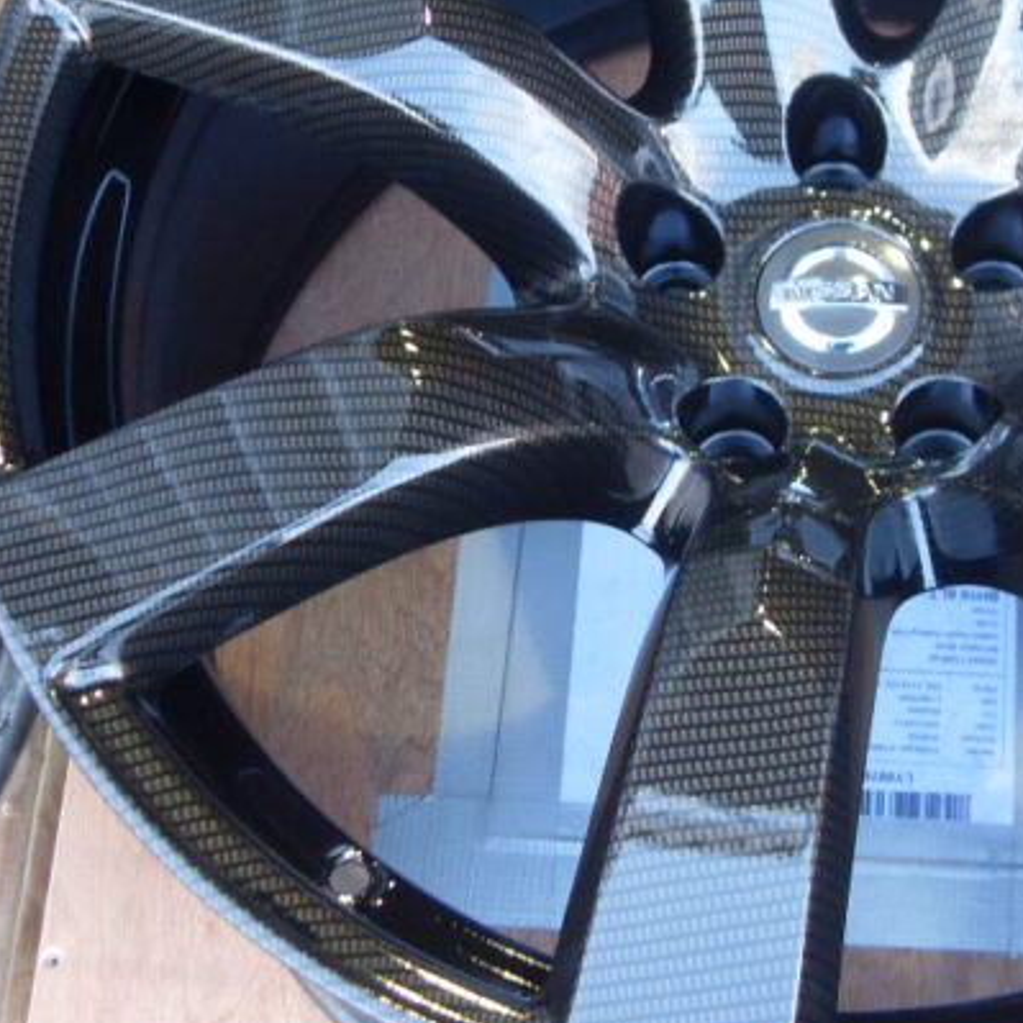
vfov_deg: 27.6
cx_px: 874
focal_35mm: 62
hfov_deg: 27.0
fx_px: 2073
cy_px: 354
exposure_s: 1/45
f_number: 2.8
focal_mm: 6.3
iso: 200
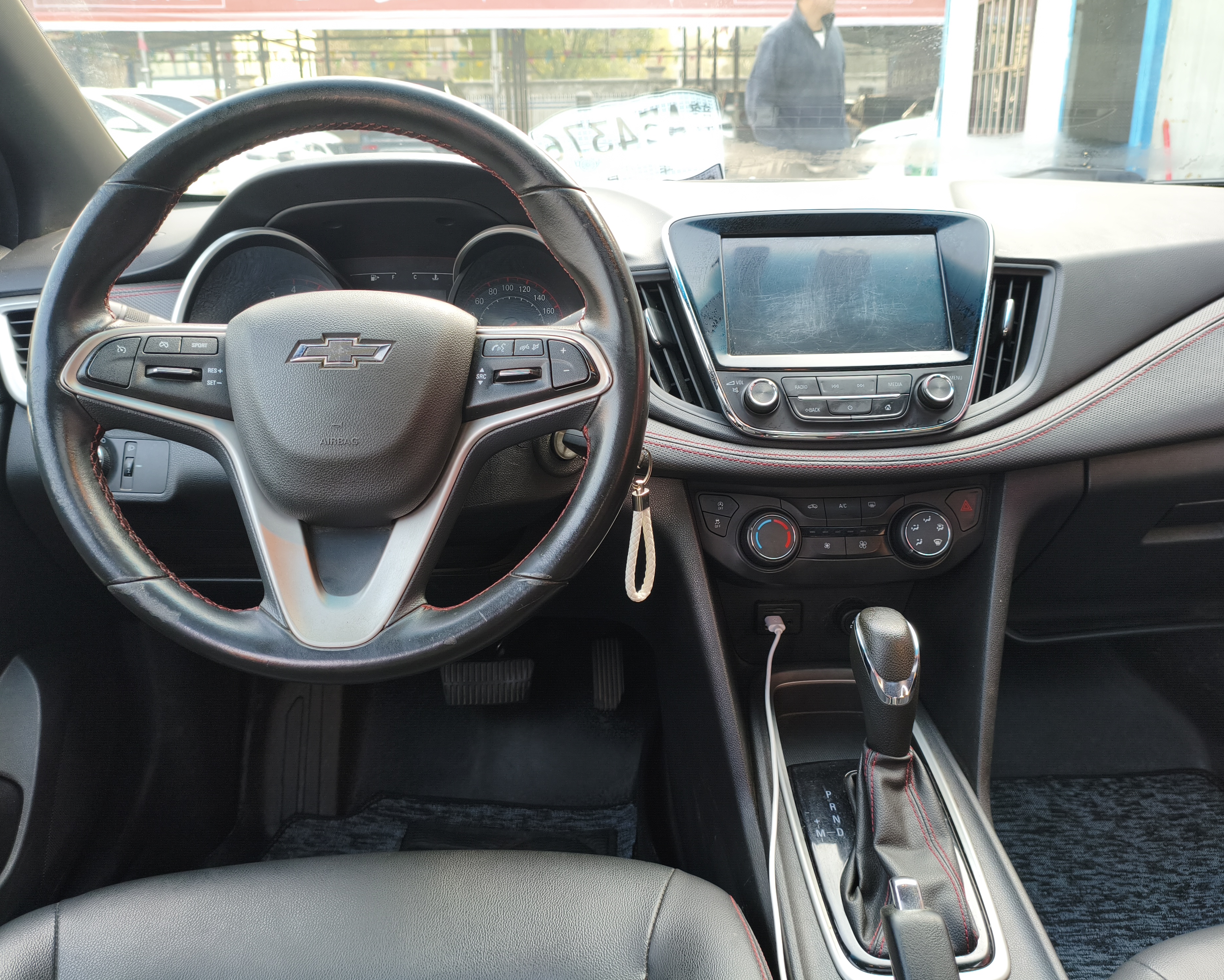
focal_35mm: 28
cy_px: 489
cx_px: 630
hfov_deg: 62.2
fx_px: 1014
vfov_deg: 51.5
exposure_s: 1/99.8
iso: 80
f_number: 1.5
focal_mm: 4.94
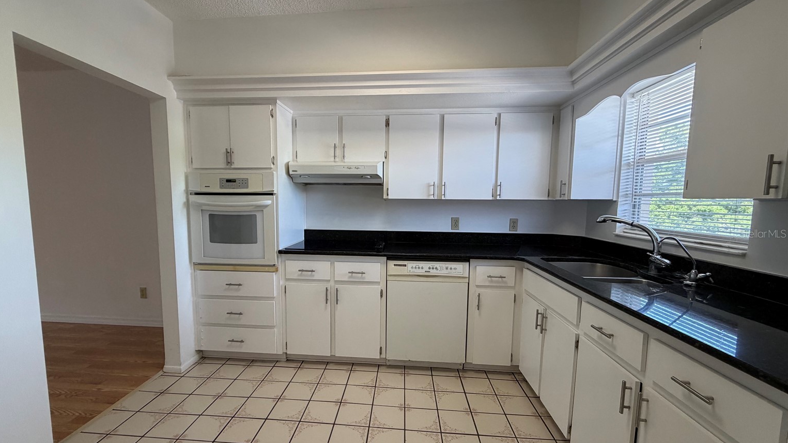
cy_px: 233
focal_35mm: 16
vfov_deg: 67.0
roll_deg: +0.3
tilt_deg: -5.6
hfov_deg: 99.3
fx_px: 334
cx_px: 375
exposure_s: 1/120
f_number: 2.2
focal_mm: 2.22
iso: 250
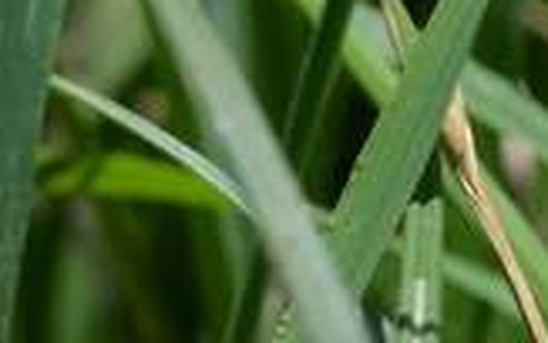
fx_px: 7425
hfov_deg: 4.2
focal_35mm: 497
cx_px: -713
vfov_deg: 2.6
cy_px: 612
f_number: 8
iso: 100
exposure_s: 1/320
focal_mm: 55
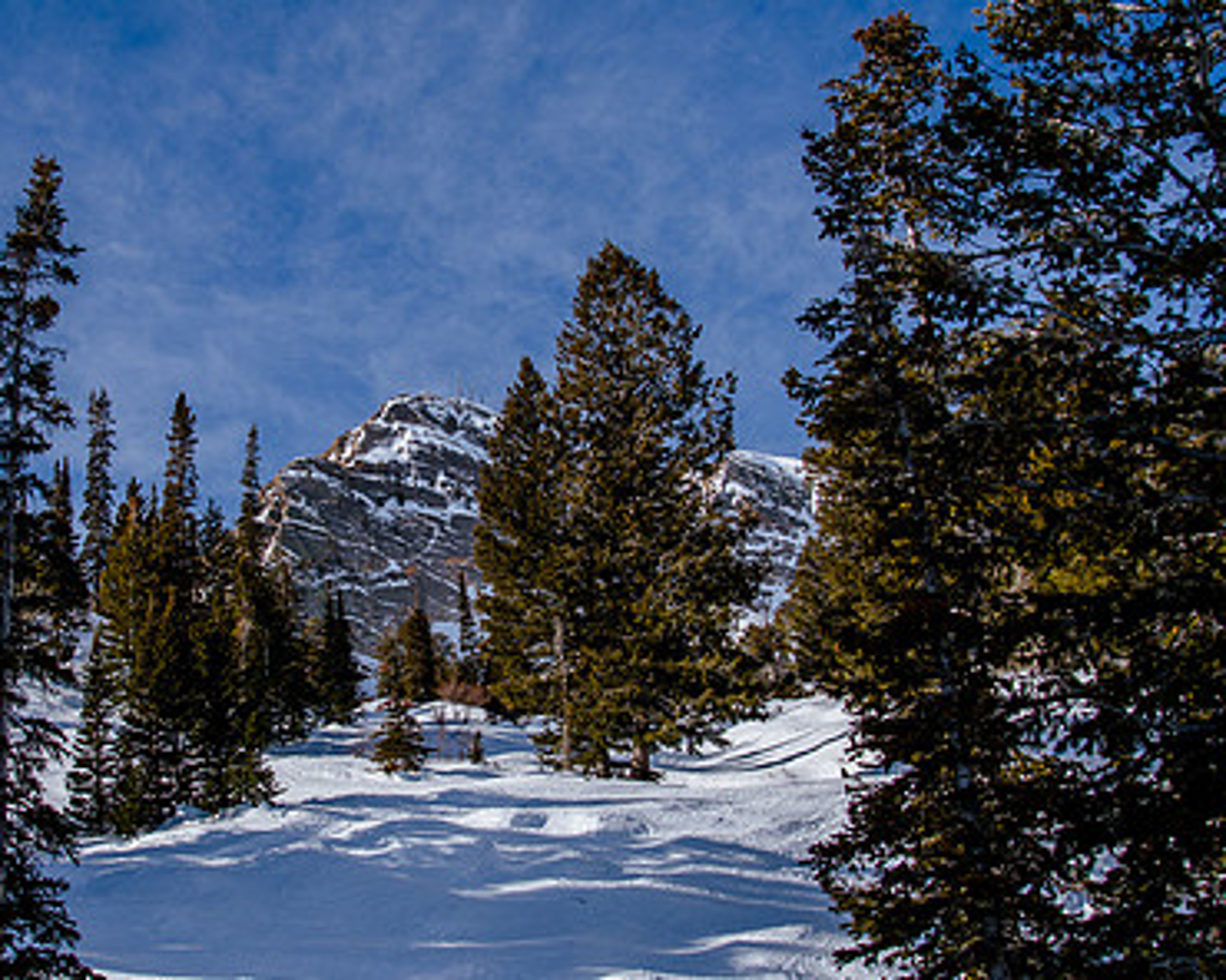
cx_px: 421
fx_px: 1923
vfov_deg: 28.6
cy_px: 508
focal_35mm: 53
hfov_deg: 35.1
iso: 200
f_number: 5.6
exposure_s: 1/1250
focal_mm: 24
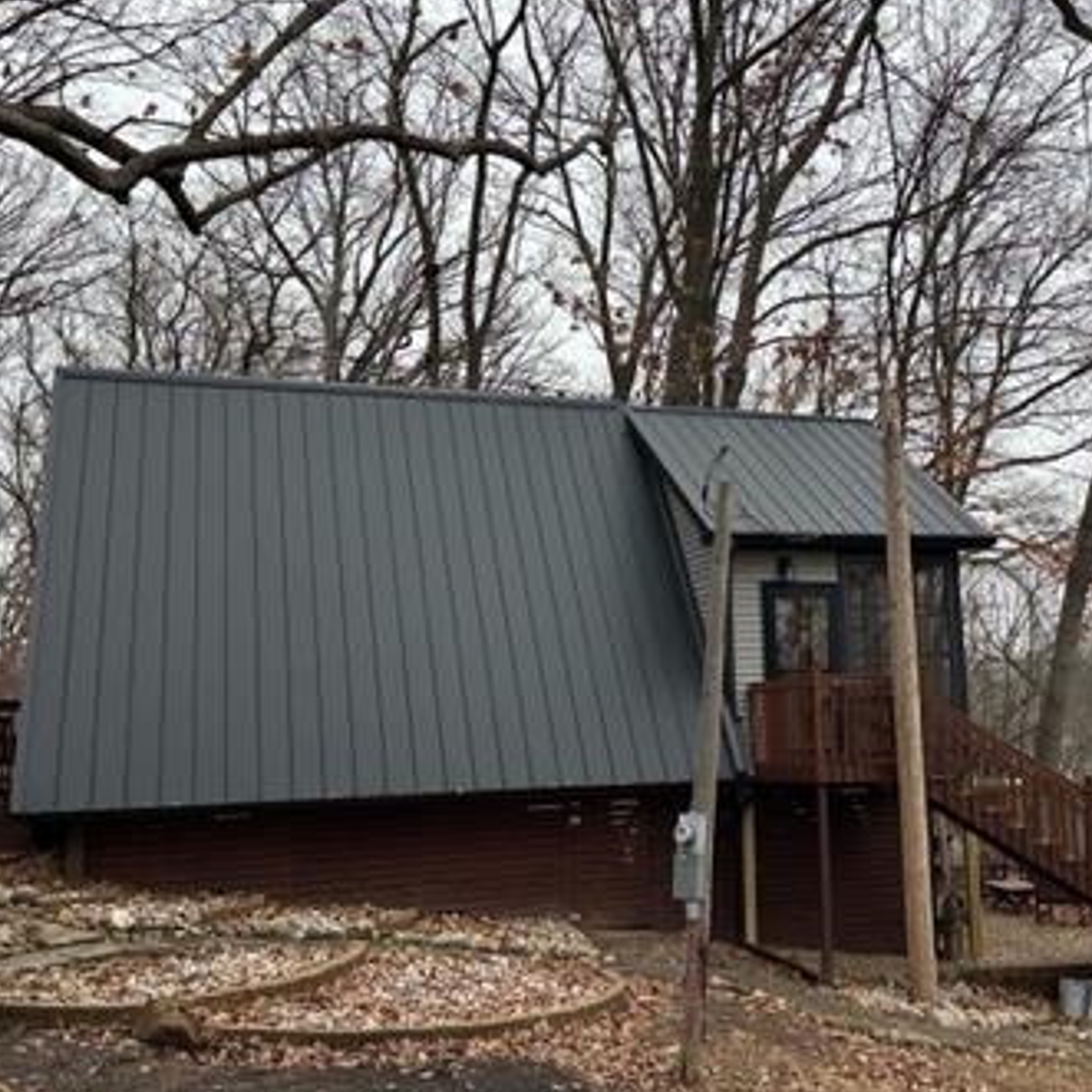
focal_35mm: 41
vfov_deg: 40.9
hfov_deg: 40.4
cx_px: 739
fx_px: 1463
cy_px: 485
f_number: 1.78
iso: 80
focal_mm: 6.86
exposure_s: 1/567
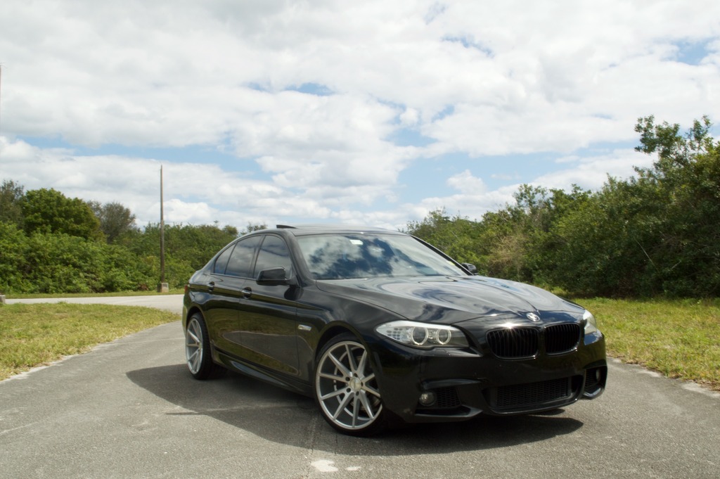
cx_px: 360
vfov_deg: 36.8
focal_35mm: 36
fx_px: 719
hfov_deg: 53.2
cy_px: 240
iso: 400
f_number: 25
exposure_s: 1/80
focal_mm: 24
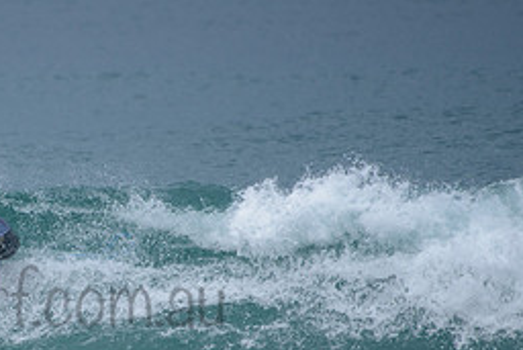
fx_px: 16469
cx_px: 8
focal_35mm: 1133
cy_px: 279
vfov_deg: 1.2
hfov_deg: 1.8
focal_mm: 500
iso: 250
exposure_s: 1/2000
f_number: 5.6
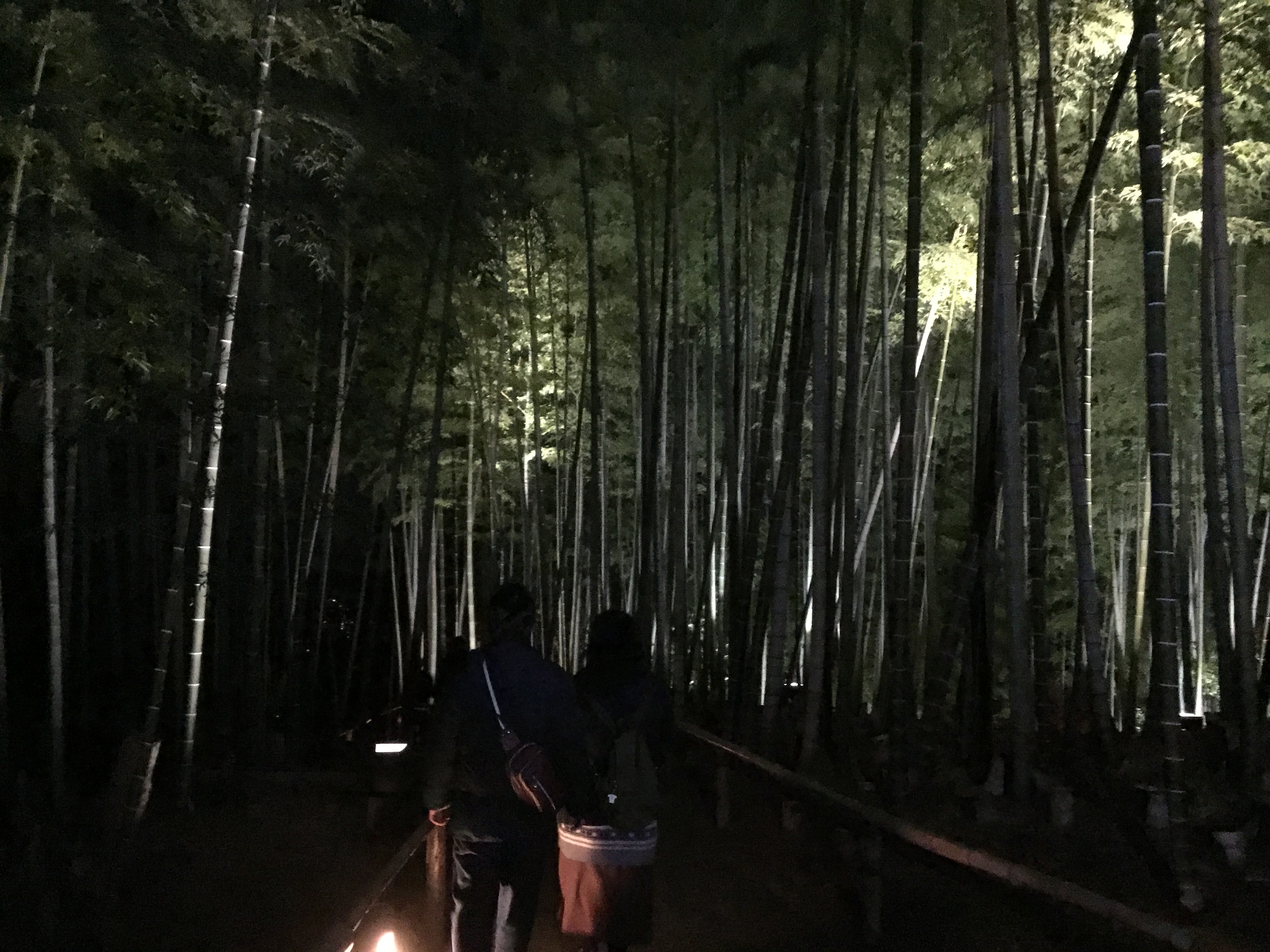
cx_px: 635
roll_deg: -2.9
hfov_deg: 58.4
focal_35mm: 31
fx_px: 1137
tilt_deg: +8.1
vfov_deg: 45.4
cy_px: 476
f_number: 2.4
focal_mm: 3.3
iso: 800
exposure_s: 1/15
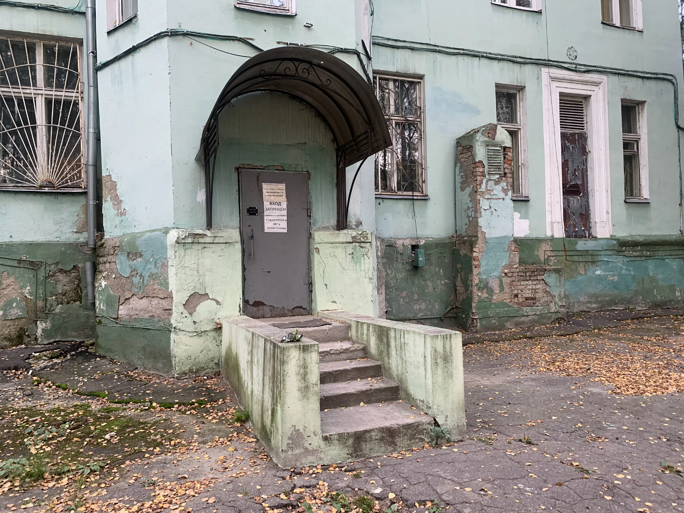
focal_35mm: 26
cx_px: 342
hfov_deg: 67.3
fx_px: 514
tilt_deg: +0.9
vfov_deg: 53.1
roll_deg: +2.3
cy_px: 256
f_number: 1.8
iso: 100
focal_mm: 4.25
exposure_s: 1/105
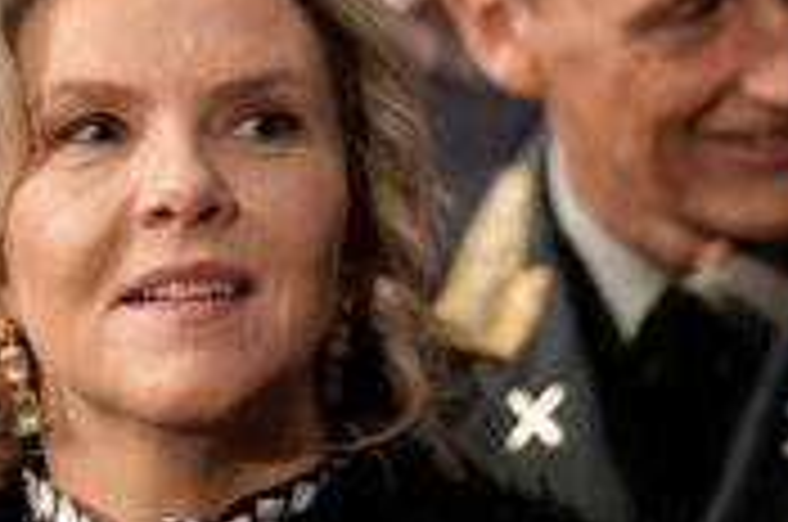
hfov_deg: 3.8
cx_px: 786
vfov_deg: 2.5
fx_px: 11864
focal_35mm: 543
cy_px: 418
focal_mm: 147
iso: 1600
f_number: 2.8
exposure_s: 1/125
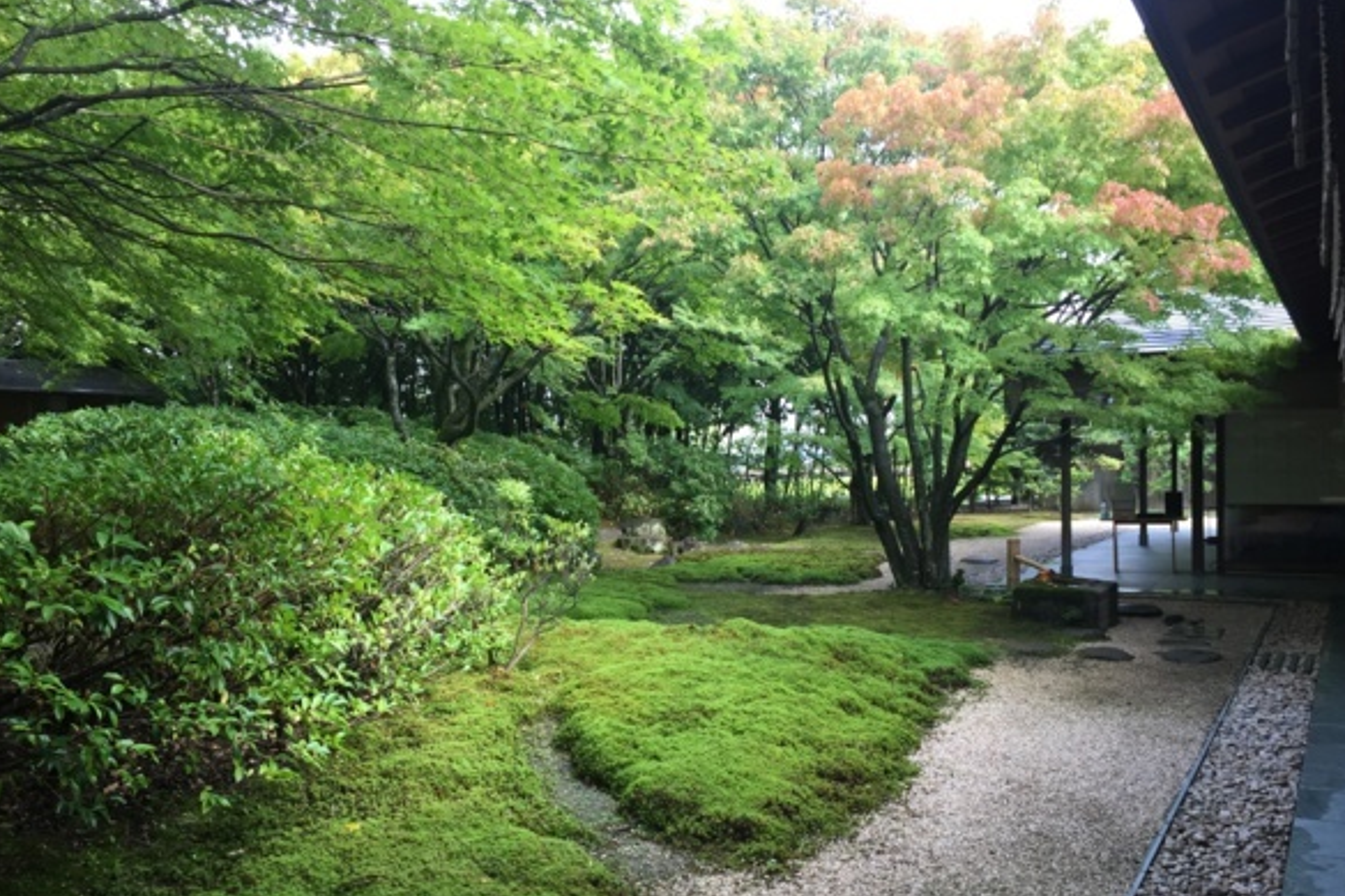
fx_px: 1158
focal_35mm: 31
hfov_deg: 60.3
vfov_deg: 42.3
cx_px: 684
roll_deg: +0.4
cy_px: 479
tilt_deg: -1.5
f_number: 2.2
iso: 40
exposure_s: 1/120
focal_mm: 4.15
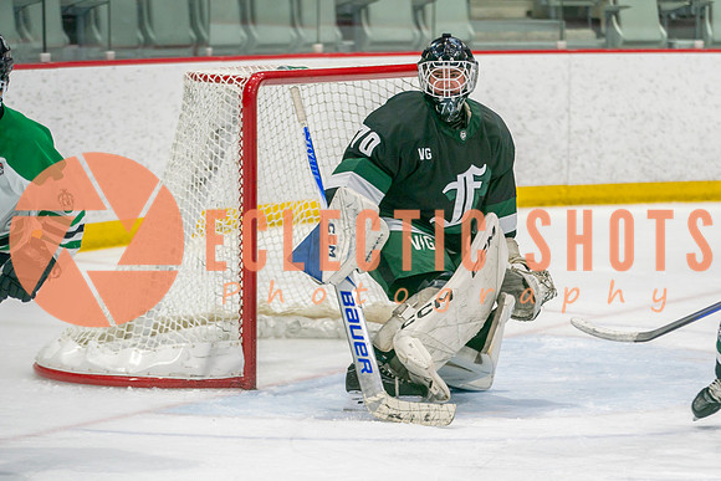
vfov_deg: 6.9
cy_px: 335
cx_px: 502
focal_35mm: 199
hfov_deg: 10.3
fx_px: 3988
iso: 500
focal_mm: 135
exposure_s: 1/640
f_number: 3.2
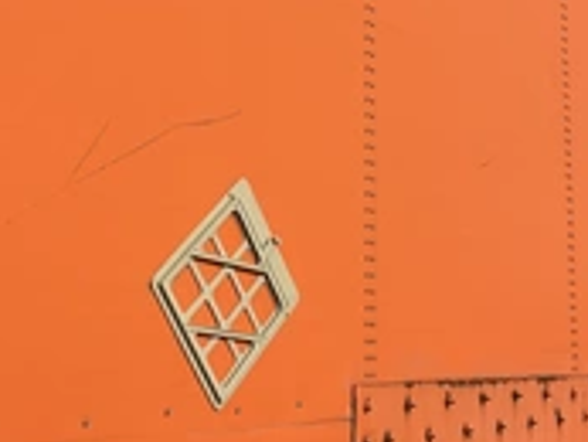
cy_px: 150
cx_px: 269
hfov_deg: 28.9
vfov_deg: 21.9
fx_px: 1139
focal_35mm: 67
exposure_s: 1/2667
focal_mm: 3
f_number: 1.8
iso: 25
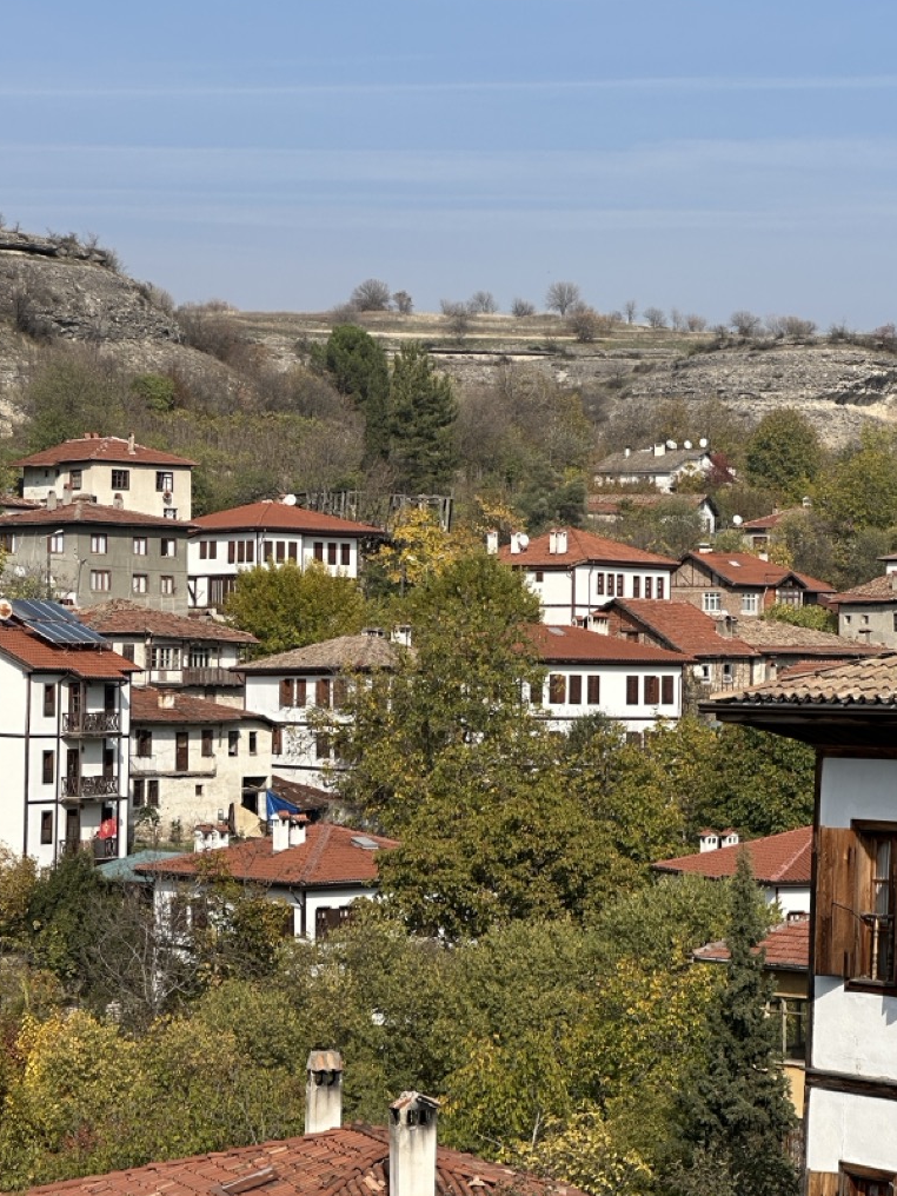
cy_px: 665
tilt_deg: +1.2
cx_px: 550
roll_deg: -1.1
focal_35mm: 97
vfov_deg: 20.2
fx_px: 3351
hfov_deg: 15.2
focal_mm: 9
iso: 32
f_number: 2.8
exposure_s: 1/717
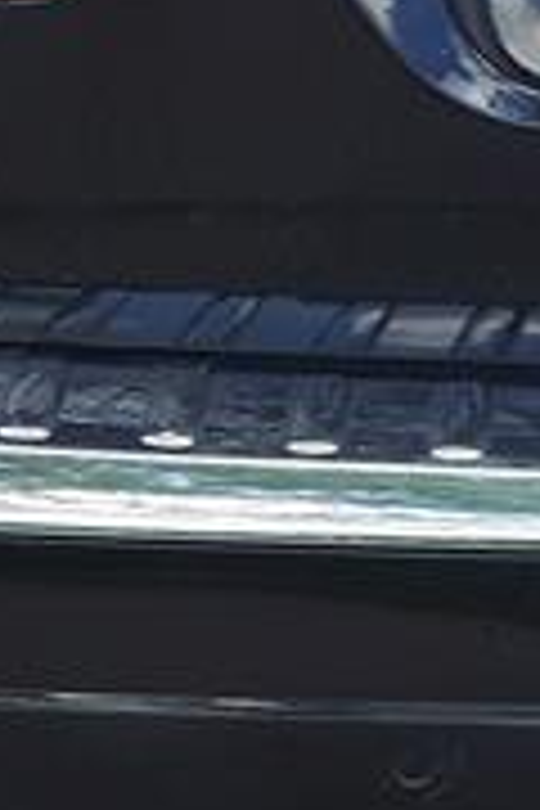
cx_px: 1269
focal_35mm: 229
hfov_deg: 5.8
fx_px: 5152
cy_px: -238
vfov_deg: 8.9
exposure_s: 1/195
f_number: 1.9
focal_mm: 3.7
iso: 40
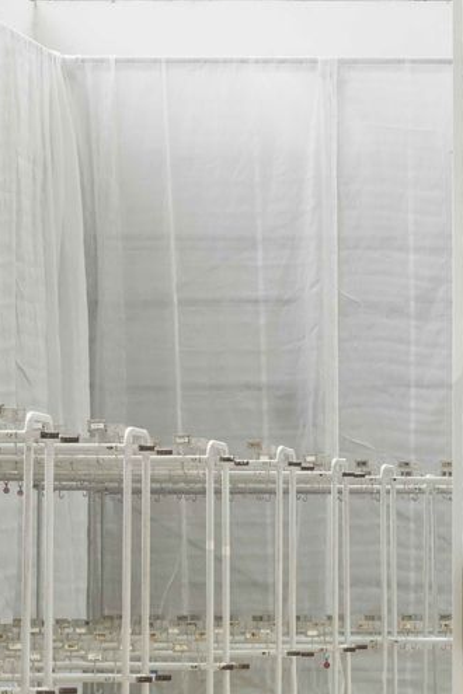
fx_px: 3993
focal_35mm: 207
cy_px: 477
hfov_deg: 6.4
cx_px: 1003
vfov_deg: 9.9
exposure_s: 1/13
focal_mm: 40
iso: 200
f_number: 13
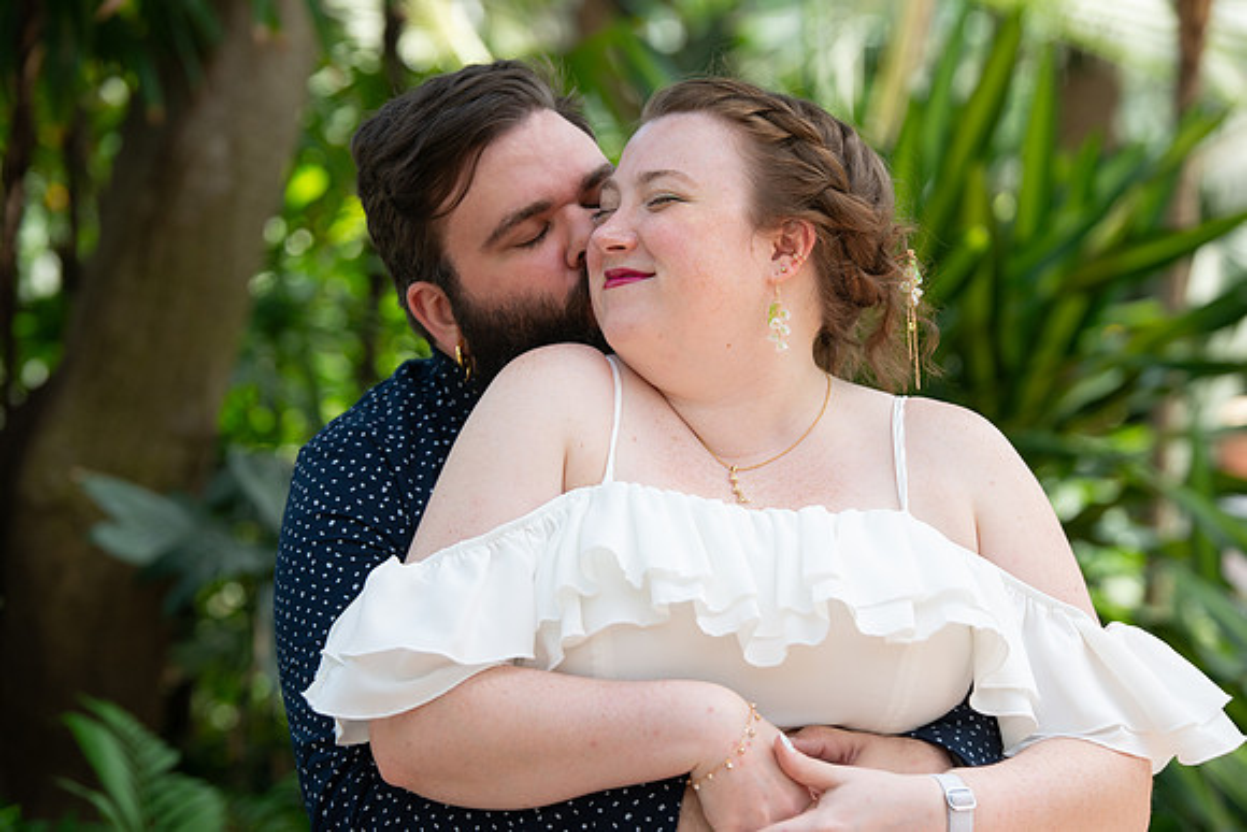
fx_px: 4504
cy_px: 416
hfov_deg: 15.8
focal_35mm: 130
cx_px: 624
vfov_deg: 10.6
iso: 500
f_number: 4.5
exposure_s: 1/250
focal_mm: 130
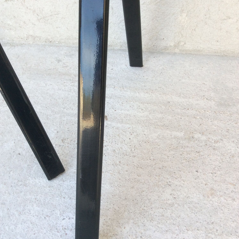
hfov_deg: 43.9
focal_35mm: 38
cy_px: 121
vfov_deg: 43.9
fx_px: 297
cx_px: 119
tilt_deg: -46.0
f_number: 2.4
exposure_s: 1/107
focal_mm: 3.3
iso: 32
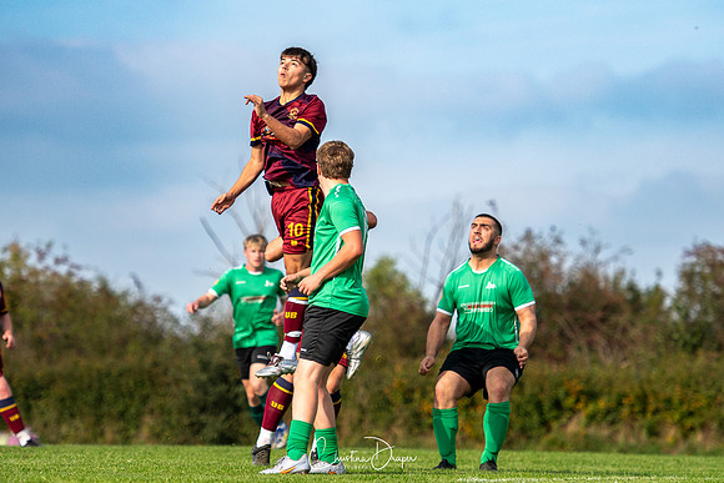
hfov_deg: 8.7
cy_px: 210
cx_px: 362
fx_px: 4781
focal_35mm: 238
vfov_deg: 5.8
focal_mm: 140
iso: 200
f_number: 2.8
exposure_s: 1/5000
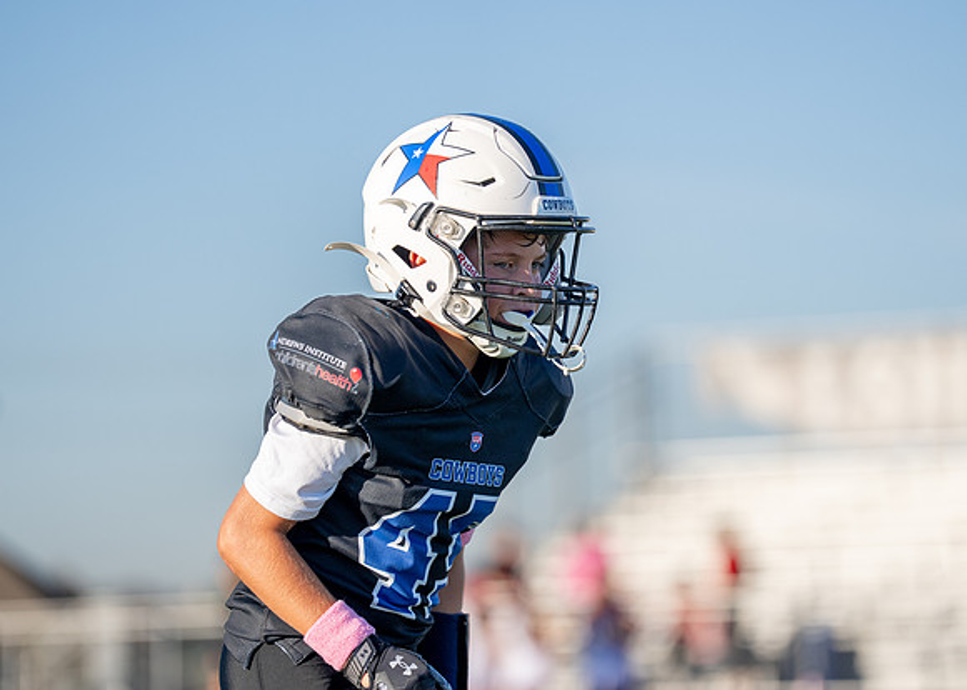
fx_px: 5665
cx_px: 489
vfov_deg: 7.0
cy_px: 329
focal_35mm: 206
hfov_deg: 9.8
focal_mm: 180
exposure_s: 1/4000
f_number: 2.8
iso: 250
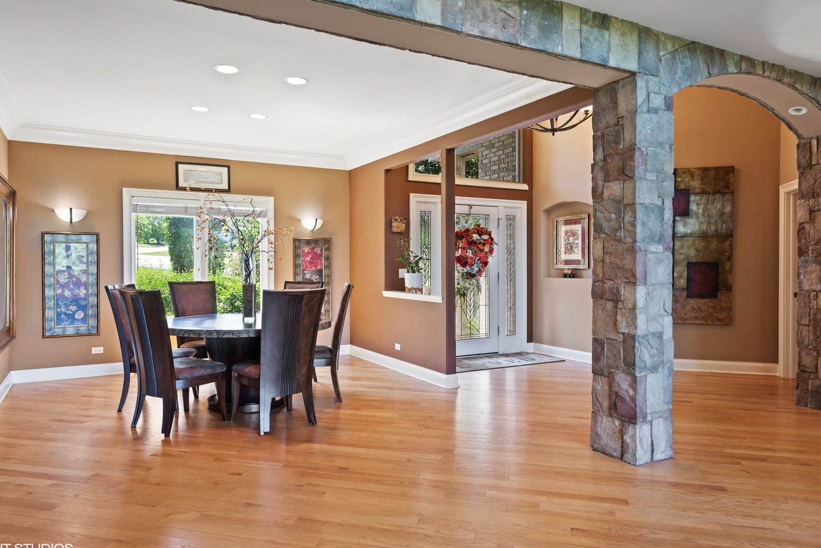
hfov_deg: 73.7
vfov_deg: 53.2
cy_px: 271
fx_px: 547
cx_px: 394
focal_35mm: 24
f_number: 8
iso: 200
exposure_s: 1/2.5
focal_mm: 23
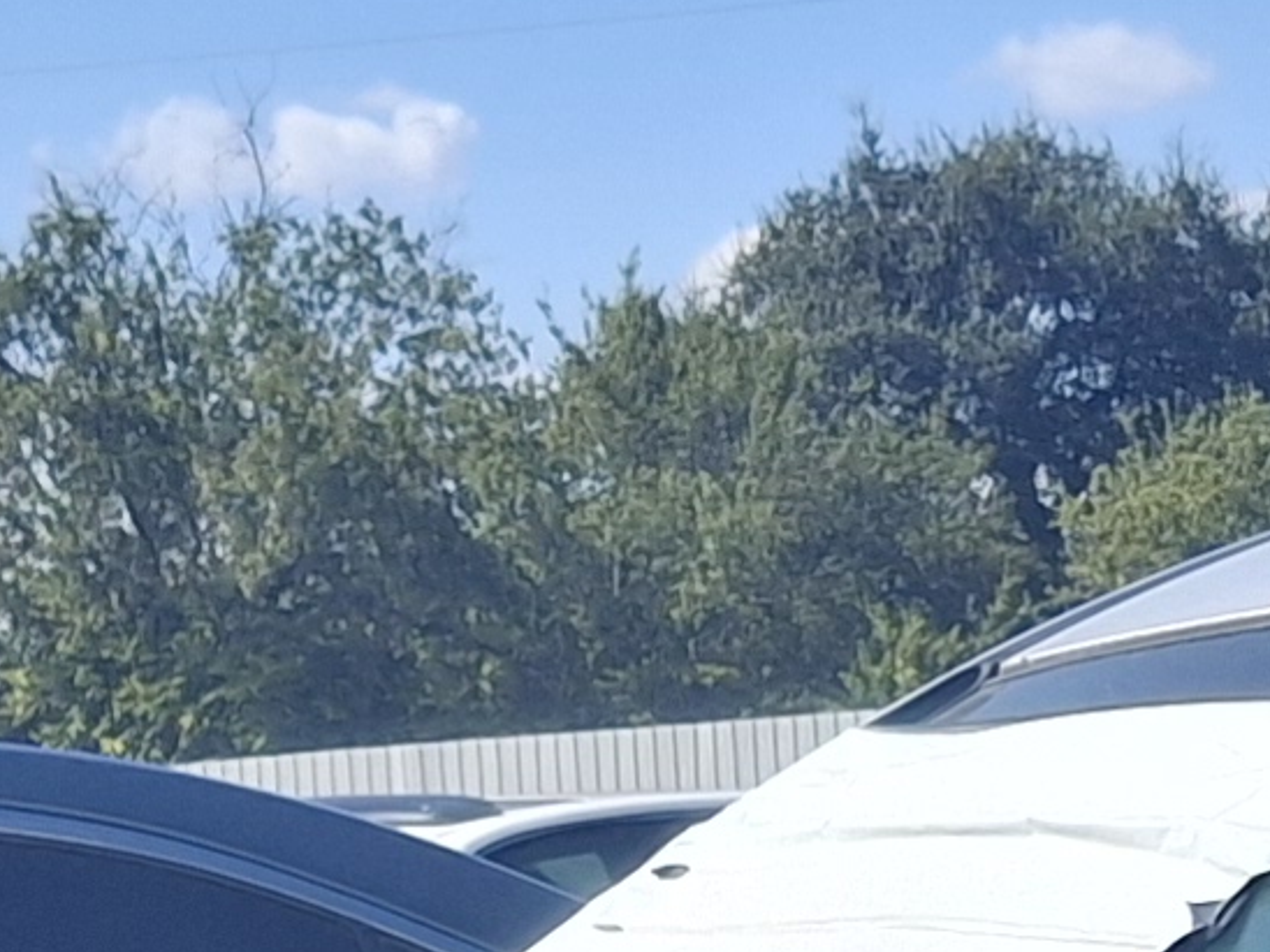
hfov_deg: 10.5
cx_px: 1300
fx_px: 6824
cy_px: 2787
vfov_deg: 7.2
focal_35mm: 186
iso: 32
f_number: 1.8
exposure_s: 1/2500
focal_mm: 4.69
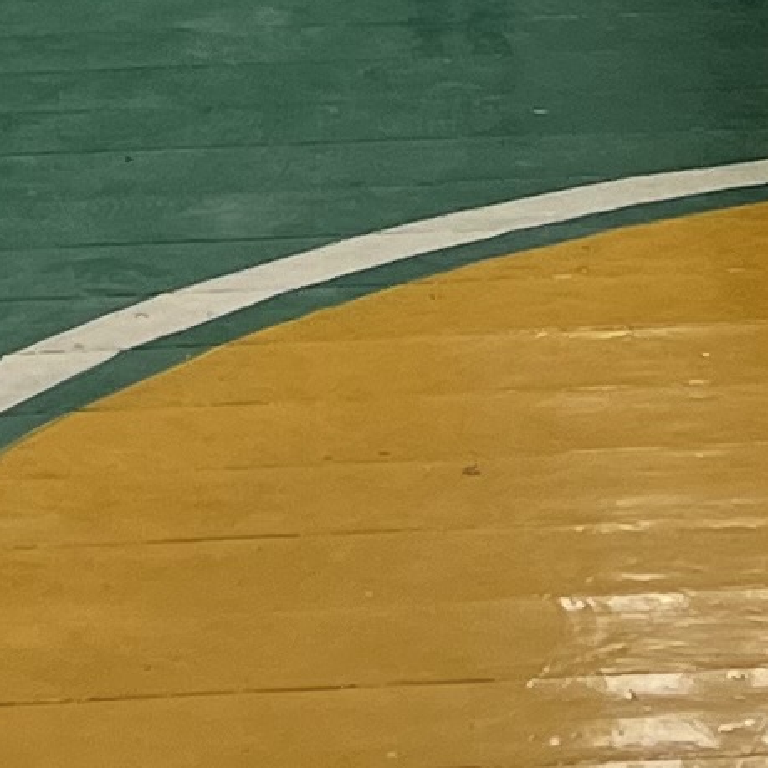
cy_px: -1186
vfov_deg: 7.9
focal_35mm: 202
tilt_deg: -0.7
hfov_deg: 8.7
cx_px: 248
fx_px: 5070
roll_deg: -0.3
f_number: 1.5
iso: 50
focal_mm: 5.7
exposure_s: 1/121
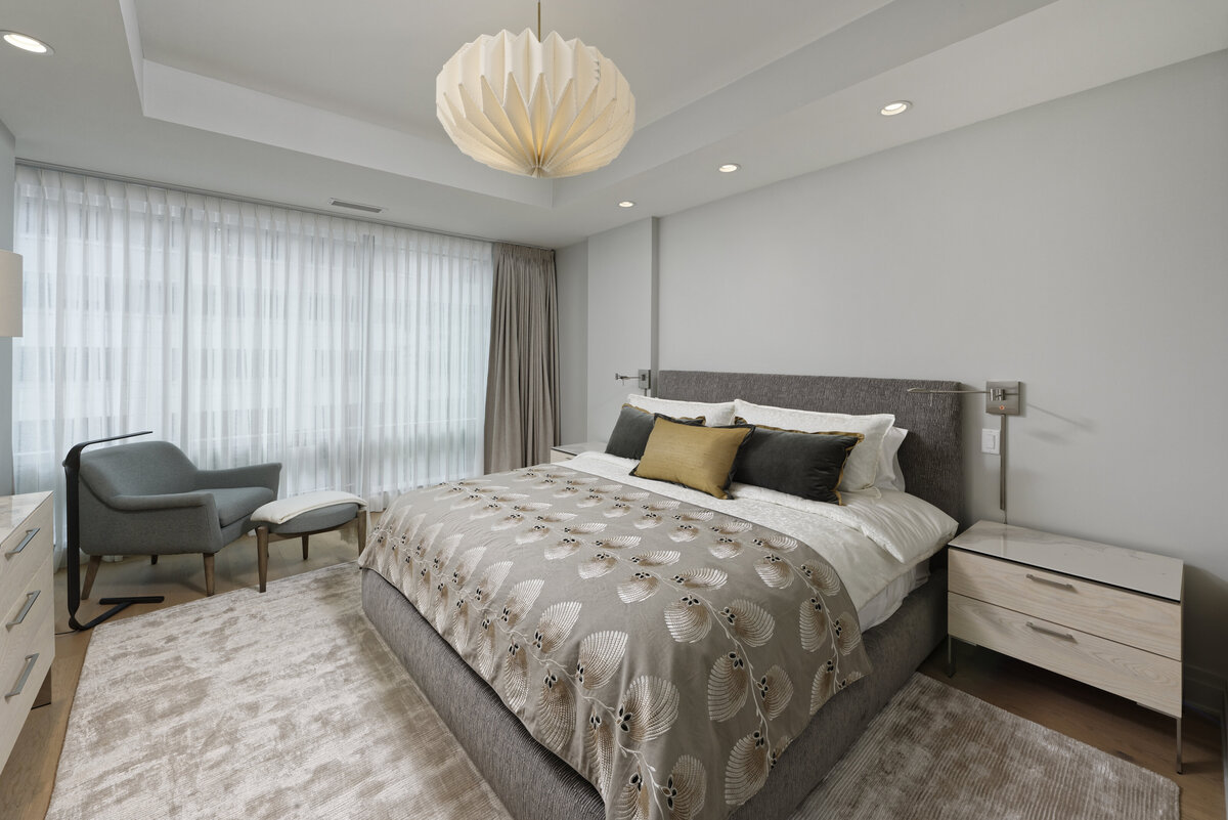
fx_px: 478
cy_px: 410
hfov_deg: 104.2
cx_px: 614
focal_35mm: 14
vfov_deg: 81.3
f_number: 11
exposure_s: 1/20
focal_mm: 14
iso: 320
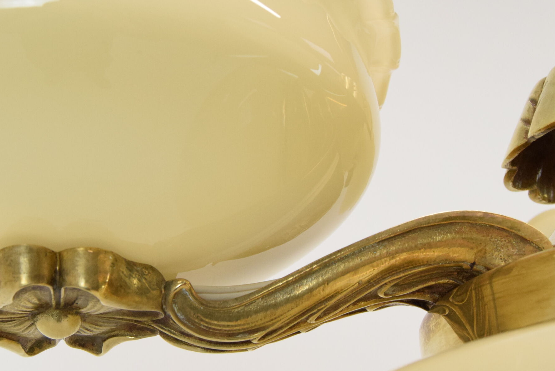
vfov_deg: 18.0
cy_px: 162
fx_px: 1172
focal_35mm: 76
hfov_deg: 26.5
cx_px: 195
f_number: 8
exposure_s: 1/250
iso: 1600
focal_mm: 30
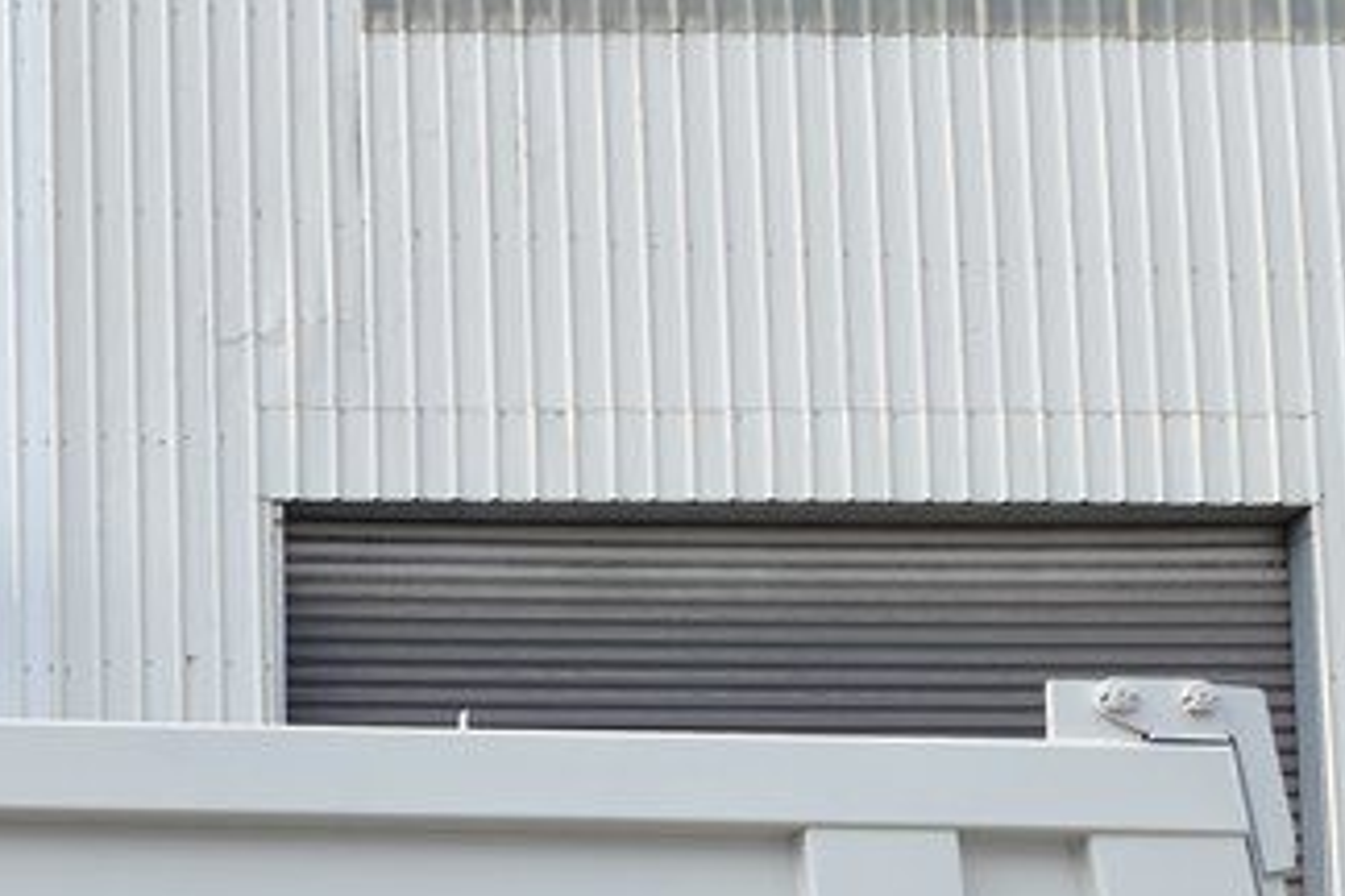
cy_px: 1236
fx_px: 2204
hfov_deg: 30.9
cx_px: -71
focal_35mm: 59
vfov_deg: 20.5
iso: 50
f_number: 1.65
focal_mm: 6.14
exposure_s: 1/462
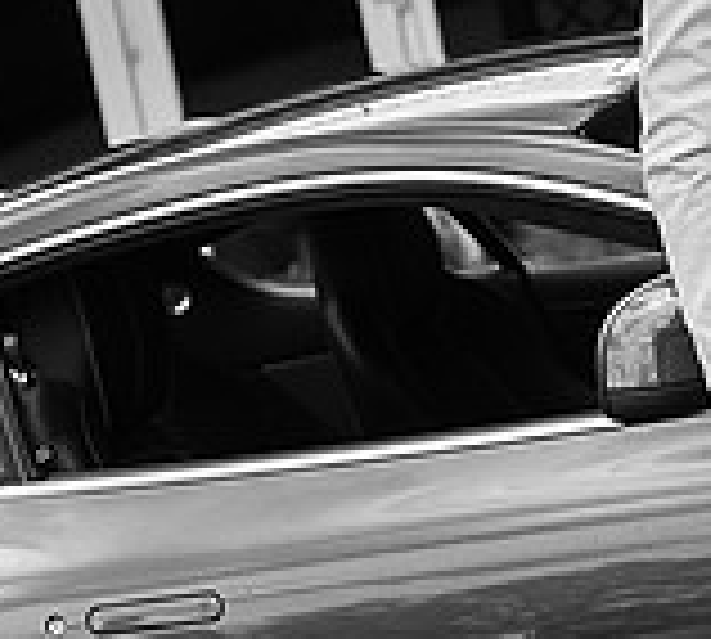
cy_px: 442
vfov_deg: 9.4
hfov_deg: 10.2
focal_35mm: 176
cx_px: 909
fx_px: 3888
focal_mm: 35
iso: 100
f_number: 2.5
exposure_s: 1/800
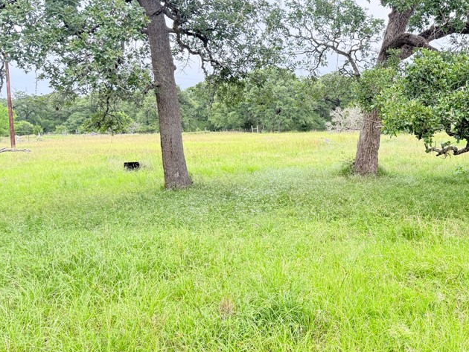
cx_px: 374
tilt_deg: -6.2
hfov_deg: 45.5
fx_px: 529
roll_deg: +1.6
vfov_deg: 36.8
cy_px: 188
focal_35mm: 39
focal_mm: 6.76
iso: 100
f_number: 1.78
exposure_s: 1/254
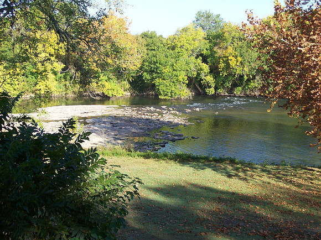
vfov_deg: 26.1
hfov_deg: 34.4
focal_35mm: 56
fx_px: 519
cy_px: 120
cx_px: 160
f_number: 3.4
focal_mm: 9.4
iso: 80
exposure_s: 1/404
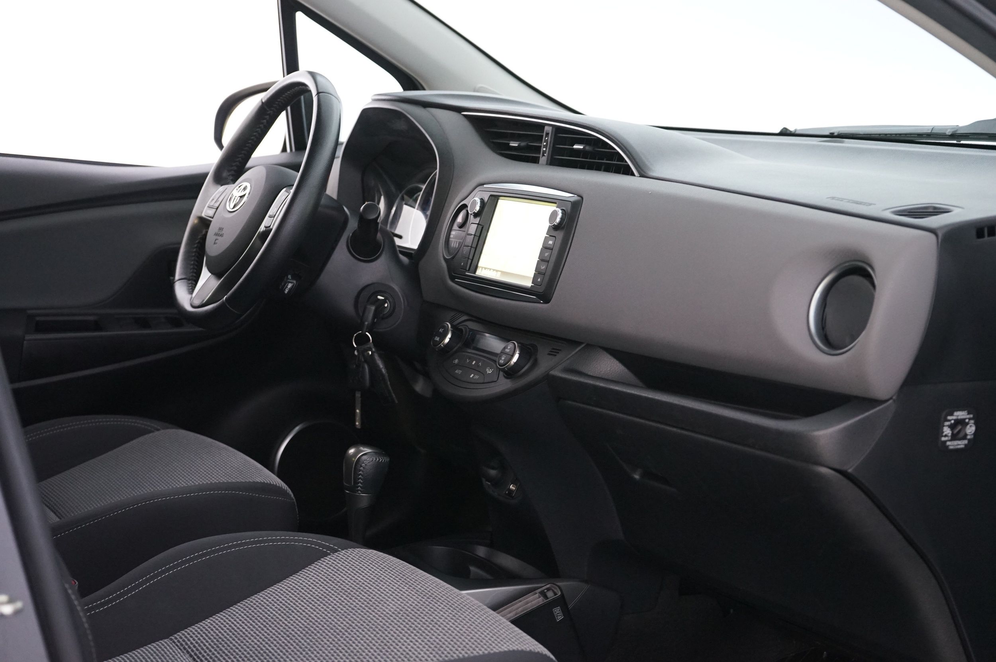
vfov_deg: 23.0
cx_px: 498
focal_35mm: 59
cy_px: 331
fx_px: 1631
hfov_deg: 34.0
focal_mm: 59
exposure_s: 1/10
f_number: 6.3
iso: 3200
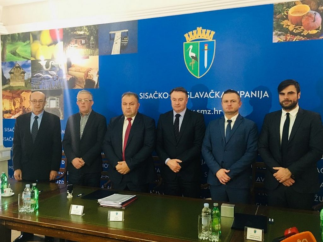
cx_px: 162
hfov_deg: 61.7
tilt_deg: -2.6
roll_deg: +0.3
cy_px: 121
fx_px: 270
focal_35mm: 29
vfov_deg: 48.2
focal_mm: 4.15
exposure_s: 1/20
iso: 200
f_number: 2.2
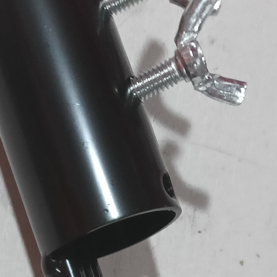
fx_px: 715
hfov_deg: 21.8
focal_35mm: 79
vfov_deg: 18.9
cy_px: 431
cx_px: 85
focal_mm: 3.61
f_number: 1.8
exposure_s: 1/100
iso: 800
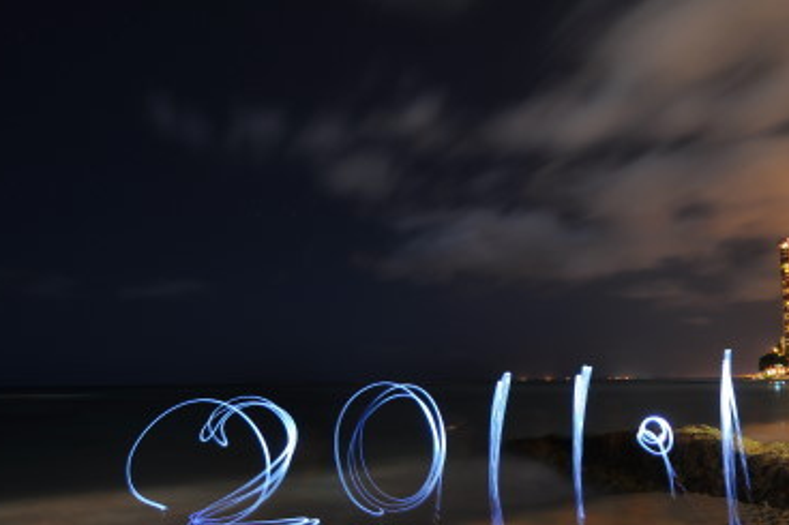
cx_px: 587
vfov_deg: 39.0
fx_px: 742
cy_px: 243
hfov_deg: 53.6
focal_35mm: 34
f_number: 7.1
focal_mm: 13
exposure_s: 34.7
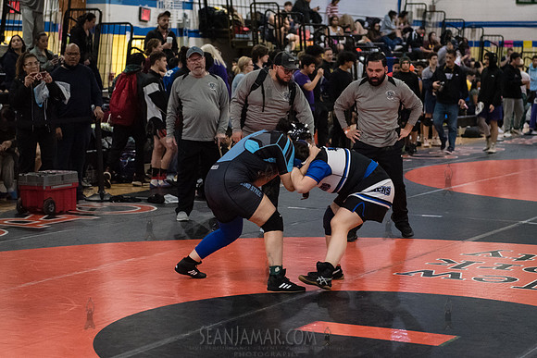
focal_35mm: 91
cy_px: 163
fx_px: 1350
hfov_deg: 22.5
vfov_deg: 15.1
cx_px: 294
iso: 8000
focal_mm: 70
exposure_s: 1/500
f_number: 3.2
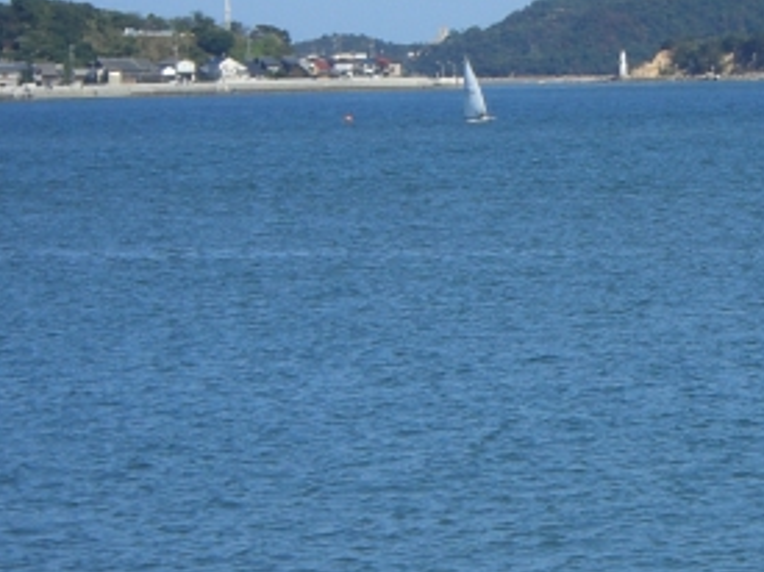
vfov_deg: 5.6
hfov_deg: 7.4
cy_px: 247
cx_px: 797
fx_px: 5846
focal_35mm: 265
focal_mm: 18.6
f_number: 8.3
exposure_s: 1/250
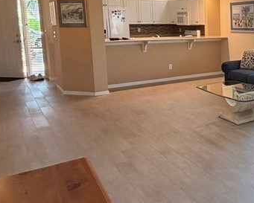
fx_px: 308
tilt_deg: -6.5
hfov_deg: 37.8
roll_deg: +0.4
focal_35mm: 41
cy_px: 60
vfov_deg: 36.0
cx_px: 275
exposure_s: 1/120
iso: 250
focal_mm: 2.22
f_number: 2.2
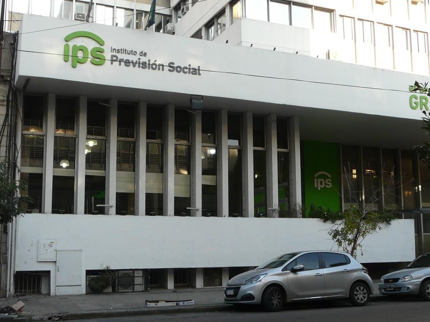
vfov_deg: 32.2
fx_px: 559
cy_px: 161
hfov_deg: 42.1
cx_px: 215
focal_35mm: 45
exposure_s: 1/100
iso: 100
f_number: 4
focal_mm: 4.6
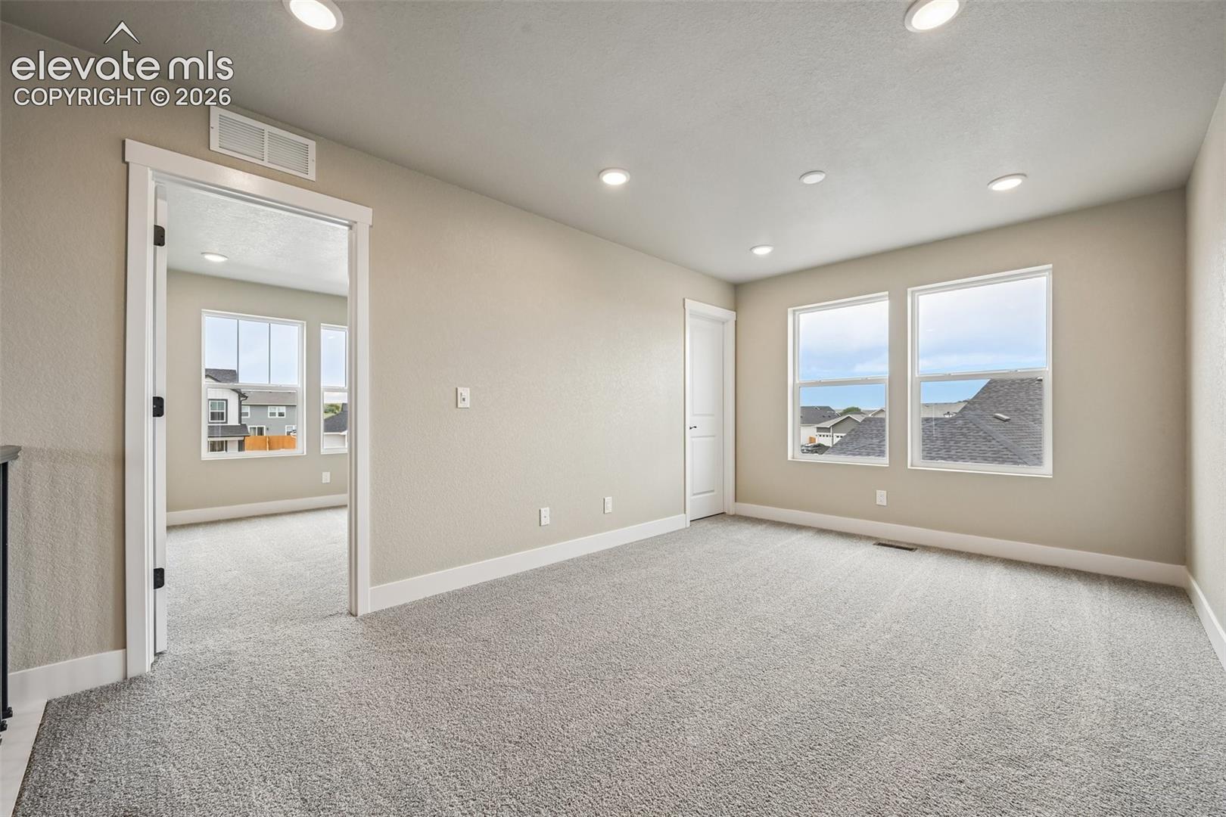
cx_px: 613
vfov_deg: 81.2
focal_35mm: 14
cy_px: 408
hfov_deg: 104.3
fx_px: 477
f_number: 9
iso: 64
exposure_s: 1/15
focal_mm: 14
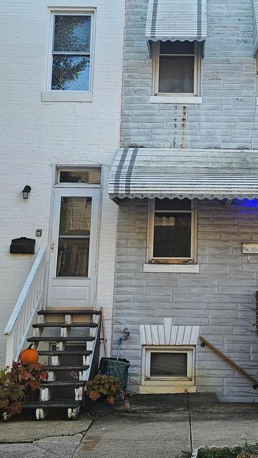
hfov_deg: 23.7
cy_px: 144
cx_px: 192
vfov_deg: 40.7
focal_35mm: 50
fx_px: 608
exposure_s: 1/207
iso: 32
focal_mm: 6.3
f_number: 1.7
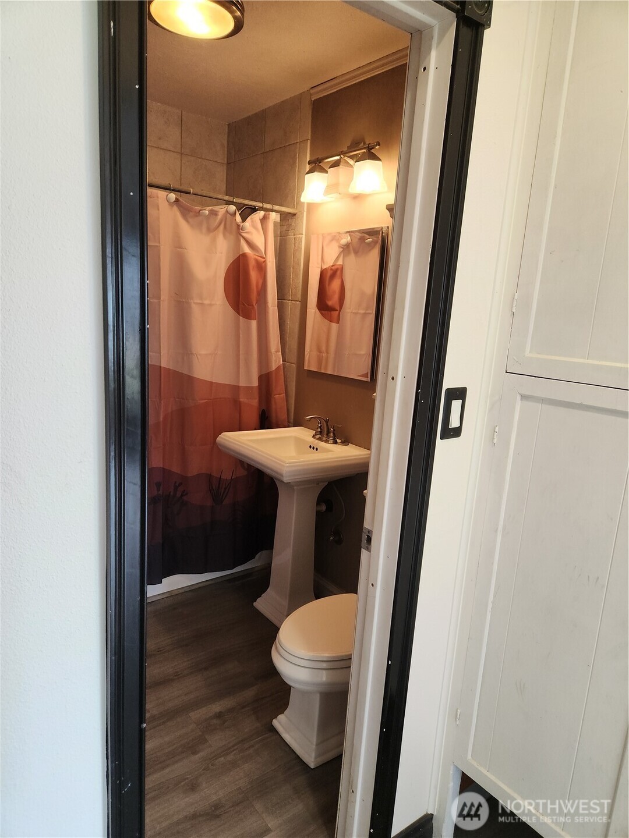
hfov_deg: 58.9
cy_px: 419
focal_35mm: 23
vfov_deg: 73.9
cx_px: 314
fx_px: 557
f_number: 1.8
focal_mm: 5.4
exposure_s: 1/60
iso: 100
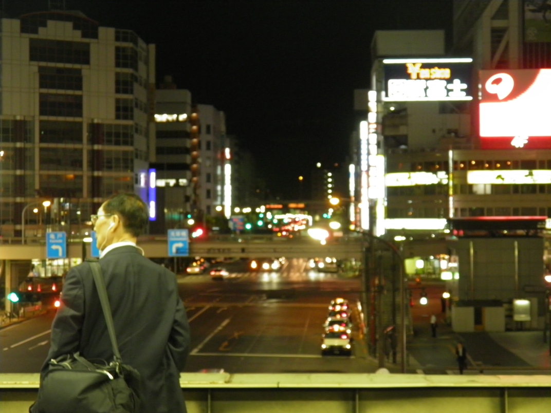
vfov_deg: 23.7
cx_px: 276
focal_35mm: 62
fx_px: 987
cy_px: 206
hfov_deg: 31.2
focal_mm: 11.2
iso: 320
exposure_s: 1/8
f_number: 3.8
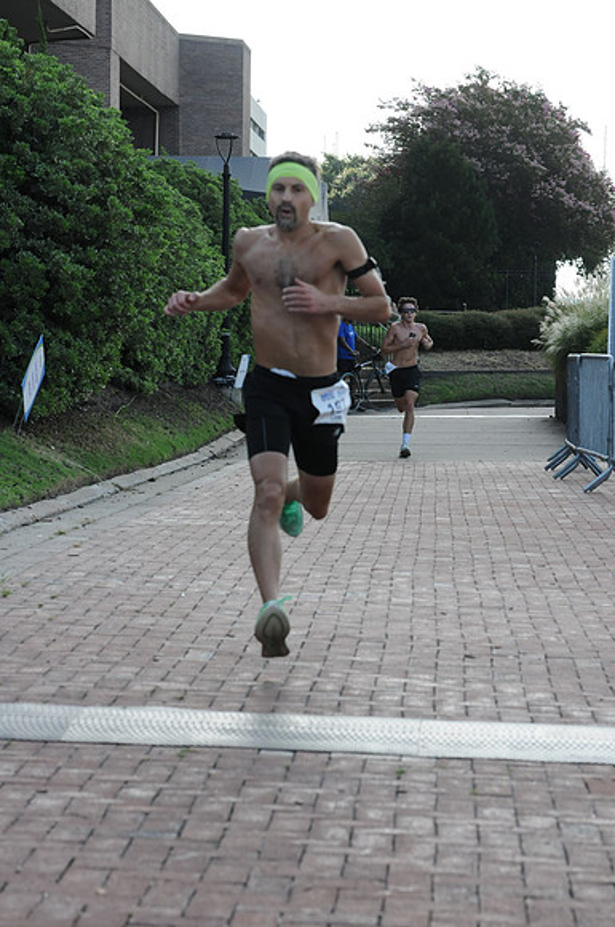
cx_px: 308
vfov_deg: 17.1
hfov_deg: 11.4
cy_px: 464
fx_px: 3084
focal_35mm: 120
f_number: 6.3
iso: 800
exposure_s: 1/800
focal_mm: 80
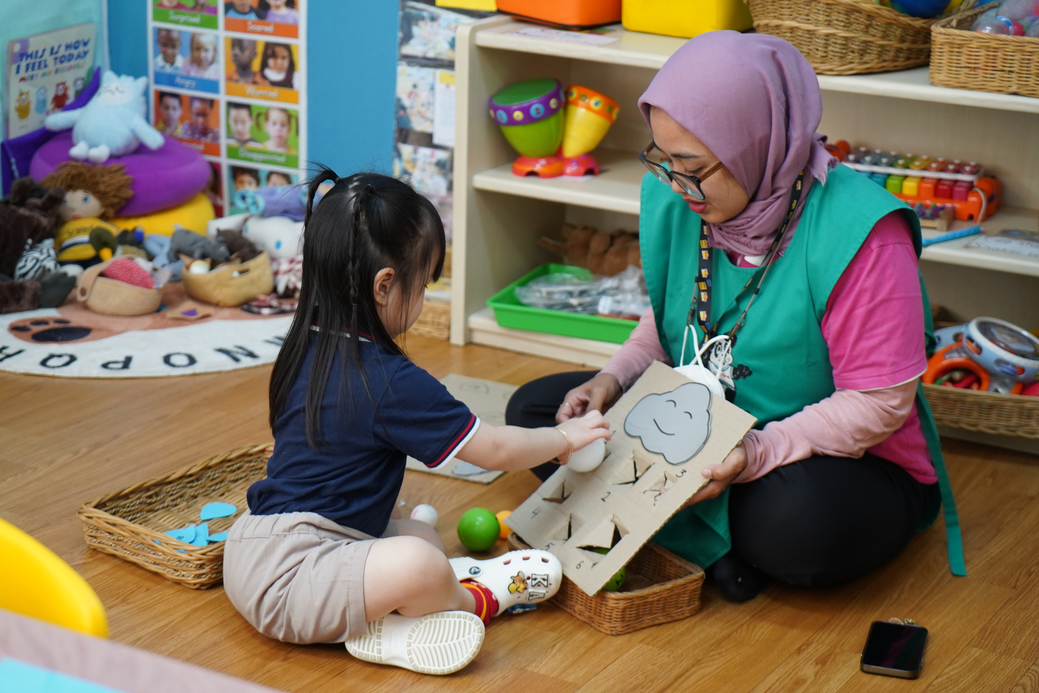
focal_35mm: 70
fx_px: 2020
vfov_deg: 19.5
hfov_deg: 28.8
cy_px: 346
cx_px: 520
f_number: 4
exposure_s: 1/160
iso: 2500
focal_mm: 70
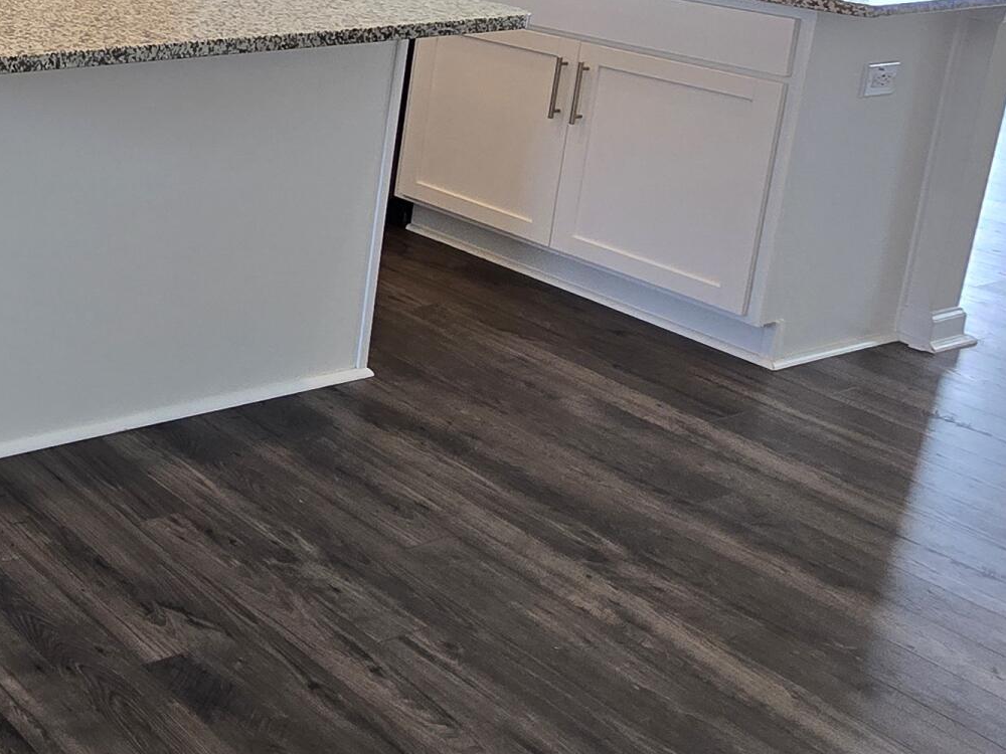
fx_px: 1133
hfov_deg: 31.8
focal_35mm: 39
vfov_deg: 32.9
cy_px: -45
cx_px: -395
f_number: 2.2
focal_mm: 2.2
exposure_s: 1/60
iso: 80
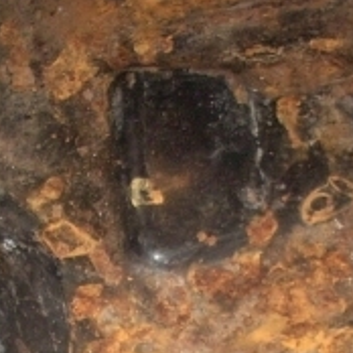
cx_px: 158
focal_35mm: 141
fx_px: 1627
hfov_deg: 12.4
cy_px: 522
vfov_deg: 11.9
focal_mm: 6.2
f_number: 2.8
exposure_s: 1/60
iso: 200
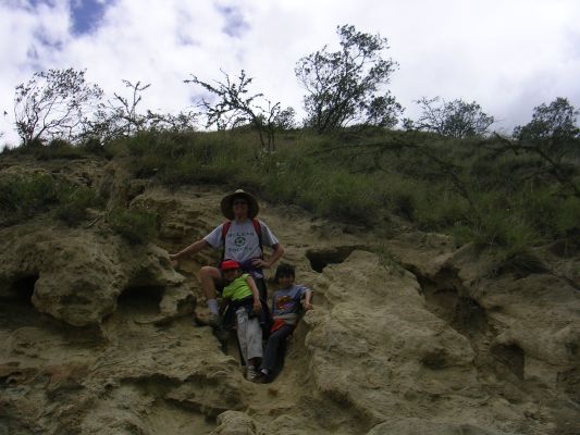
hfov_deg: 49.0
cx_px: 290
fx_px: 637
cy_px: 218
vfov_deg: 37.7
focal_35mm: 38
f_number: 2.8
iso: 50
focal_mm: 5.8
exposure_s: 1/1500
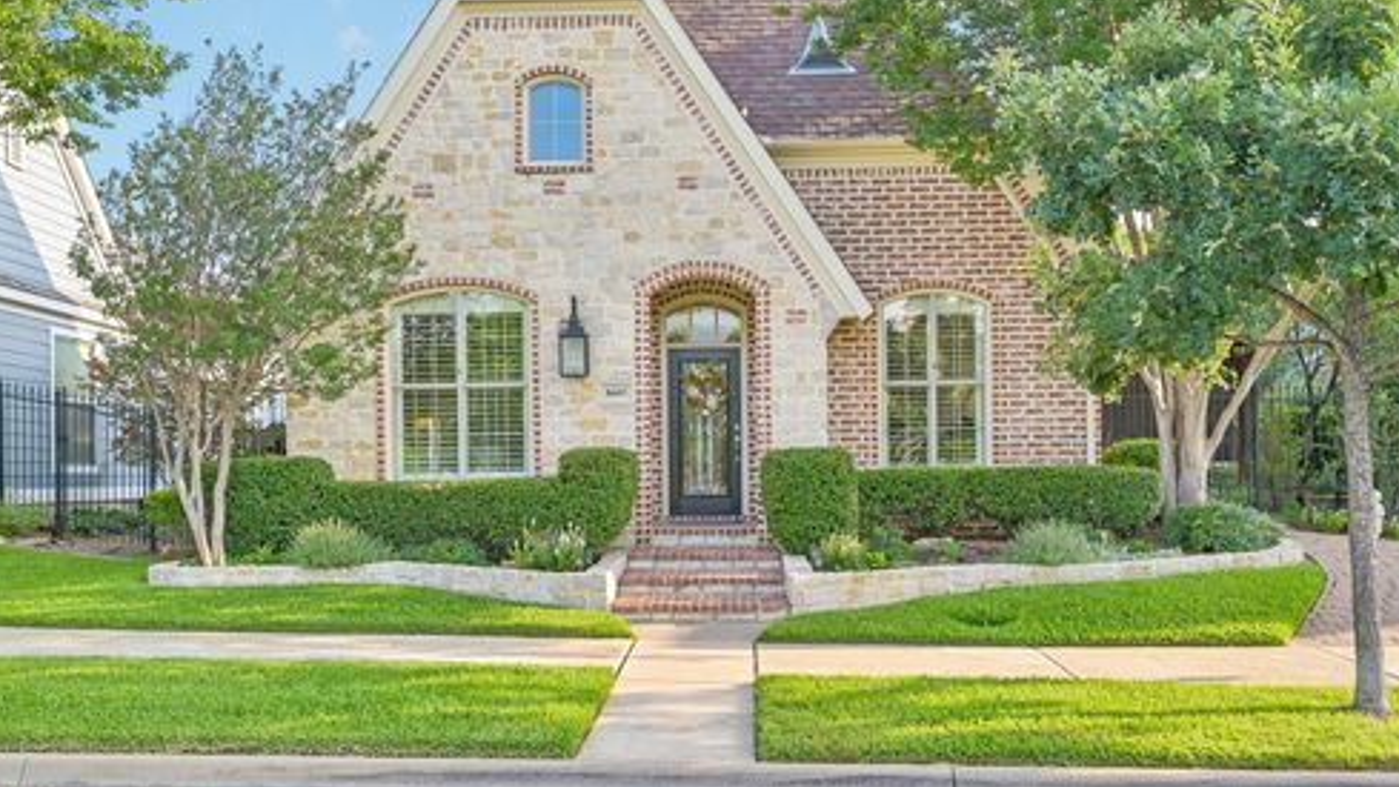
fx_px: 1113
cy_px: 319
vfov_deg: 38.8
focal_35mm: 30
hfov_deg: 64.3
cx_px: 704
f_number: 8
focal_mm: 28
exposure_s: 1/200
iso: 400
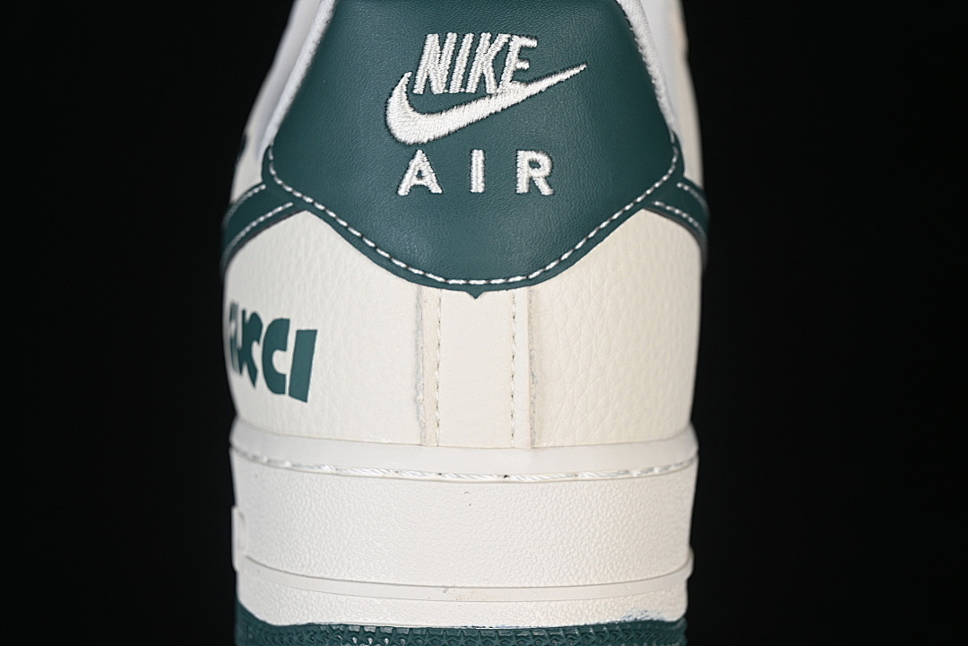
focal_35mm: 75
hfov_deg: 27.0
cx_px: 484
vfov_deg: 18.2
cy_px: 323
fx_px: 2017
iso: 160
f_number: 7.1
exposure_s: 1/80
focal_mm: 50
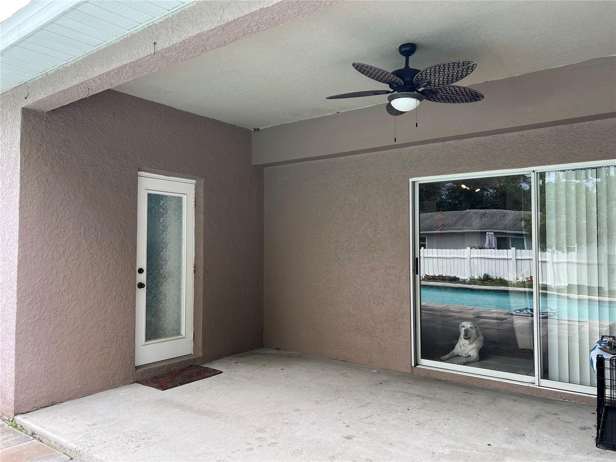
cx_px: 308
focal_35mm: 26
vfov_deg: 53.1
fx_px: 463
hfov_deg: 67.3
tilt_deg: +1.8
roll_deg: -0.1
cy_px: 231
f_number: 1.5
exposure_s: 1/588
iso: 50
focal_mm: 5.7
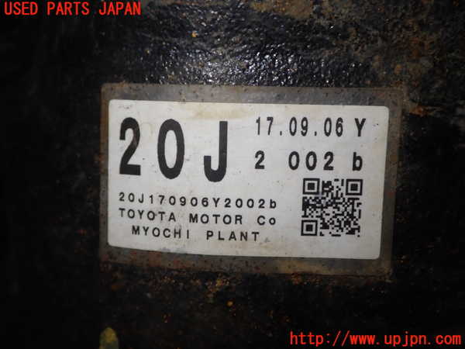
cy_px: 174
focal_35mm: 41
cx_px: 232
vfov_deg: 35.1
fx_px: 551
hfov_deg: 45.8
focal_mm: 7.31
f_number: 2.8
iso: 200
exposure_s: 1/80
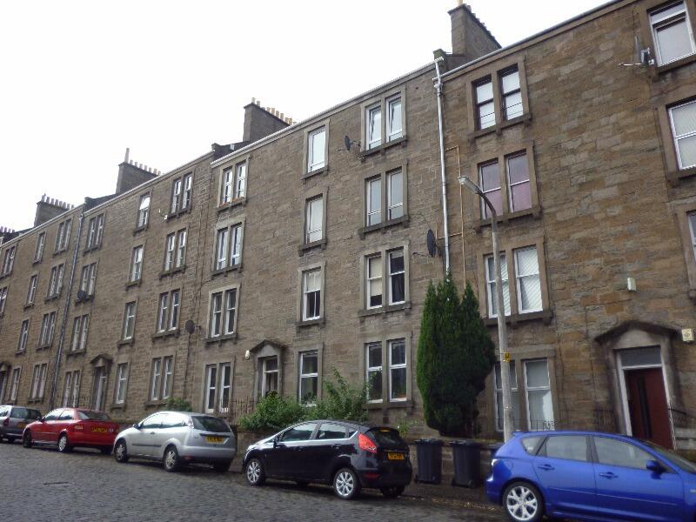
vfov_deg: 49.7
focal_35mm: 28
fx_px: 563
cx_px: 348
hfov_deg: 63.4
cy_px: 261
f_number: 3.1
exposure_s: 1/320
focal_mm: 5
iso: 100
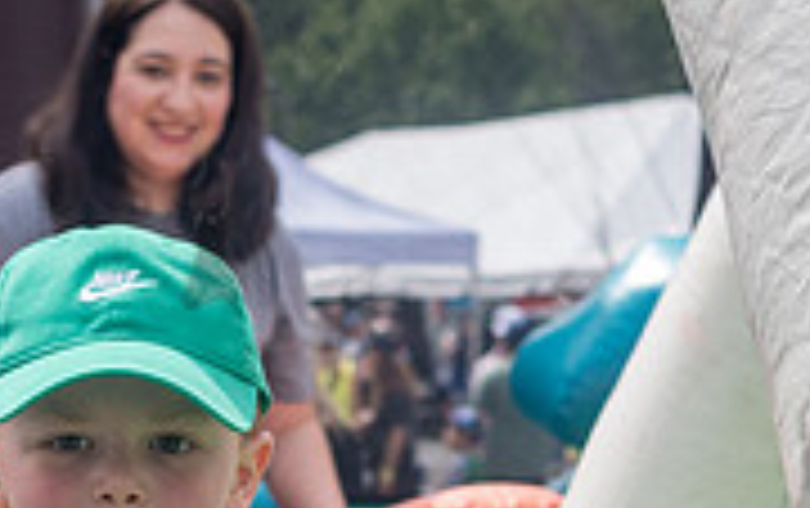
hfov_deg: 15.0
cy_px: 759
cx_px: 254
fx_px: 3072
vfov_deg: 9.2
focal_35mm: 139
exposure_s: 1/1000
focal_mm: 35
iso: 200
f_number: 4
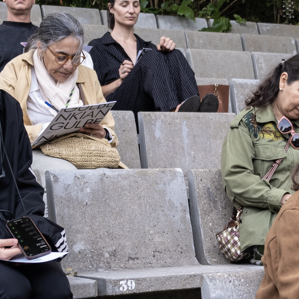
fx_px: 977
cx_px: 221
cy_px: 228
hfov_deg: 17.3
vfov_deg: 17.3
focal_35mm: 100
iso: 250
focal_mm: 20.5
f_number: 3.2
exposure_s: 1/30
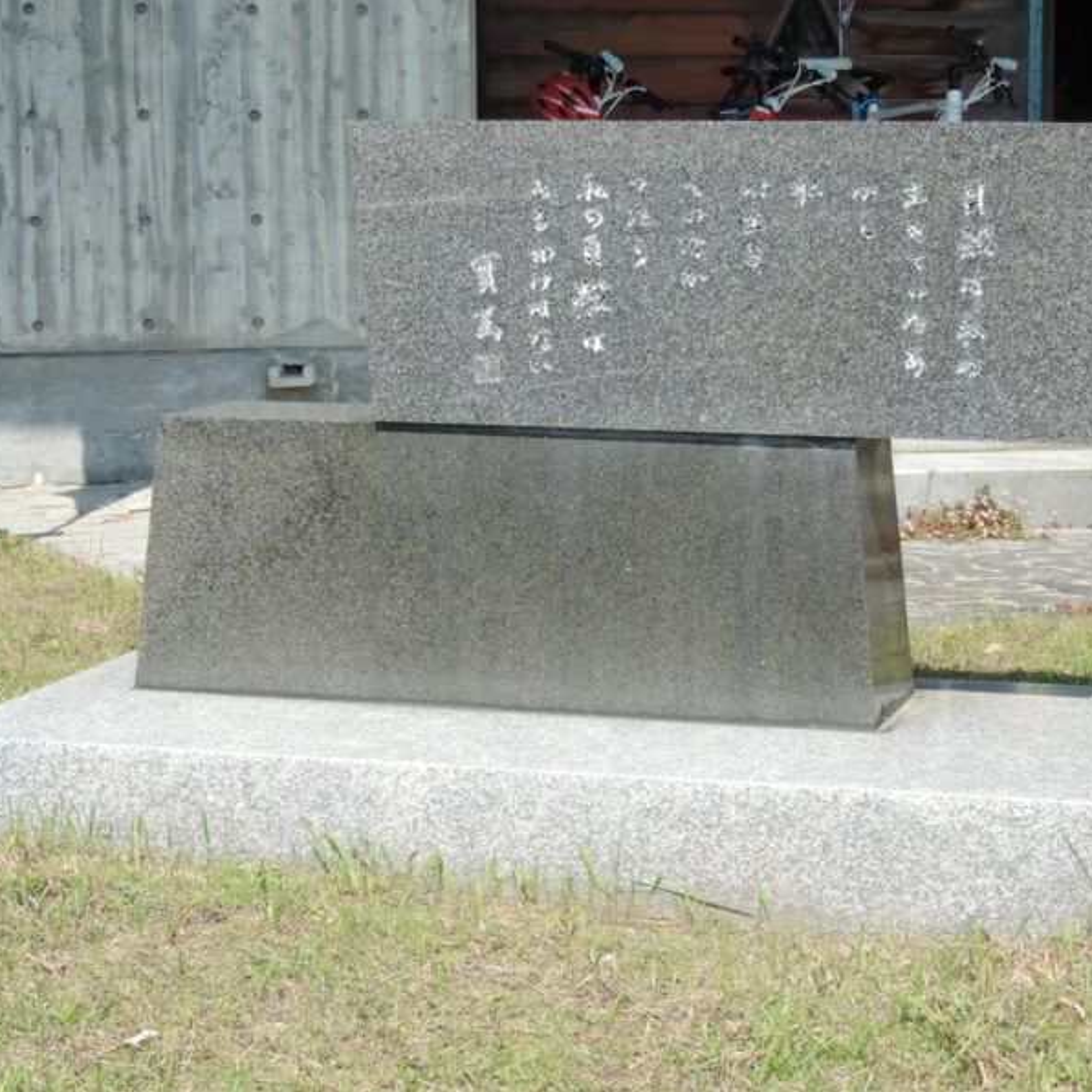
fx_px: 2962
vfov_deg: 20.9
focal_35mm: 83
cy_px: 546
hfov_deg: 20.9
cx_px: 573
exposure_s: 1/400
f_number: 3.9
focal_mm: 12.4
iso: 80
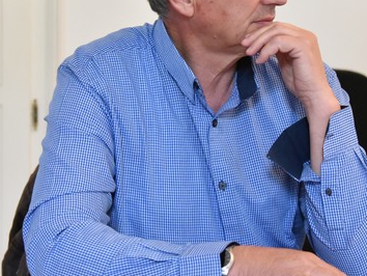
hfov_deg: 20.0
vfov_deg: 15.1
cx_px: 197
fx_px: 1040
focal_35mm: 98
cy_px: 97
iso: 10000
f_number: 4
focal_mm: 44
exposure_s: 1/200
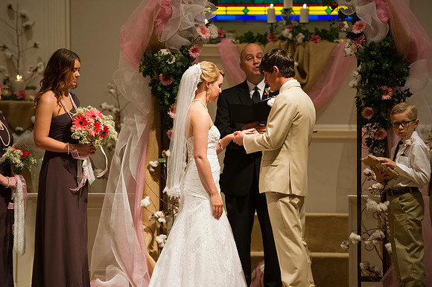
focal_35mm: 200
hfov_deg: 10.3
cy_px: 144
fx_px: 2399
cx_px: 216
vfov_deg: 6.9
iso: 1600
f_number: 3.5
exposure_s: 1/125
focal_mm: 200
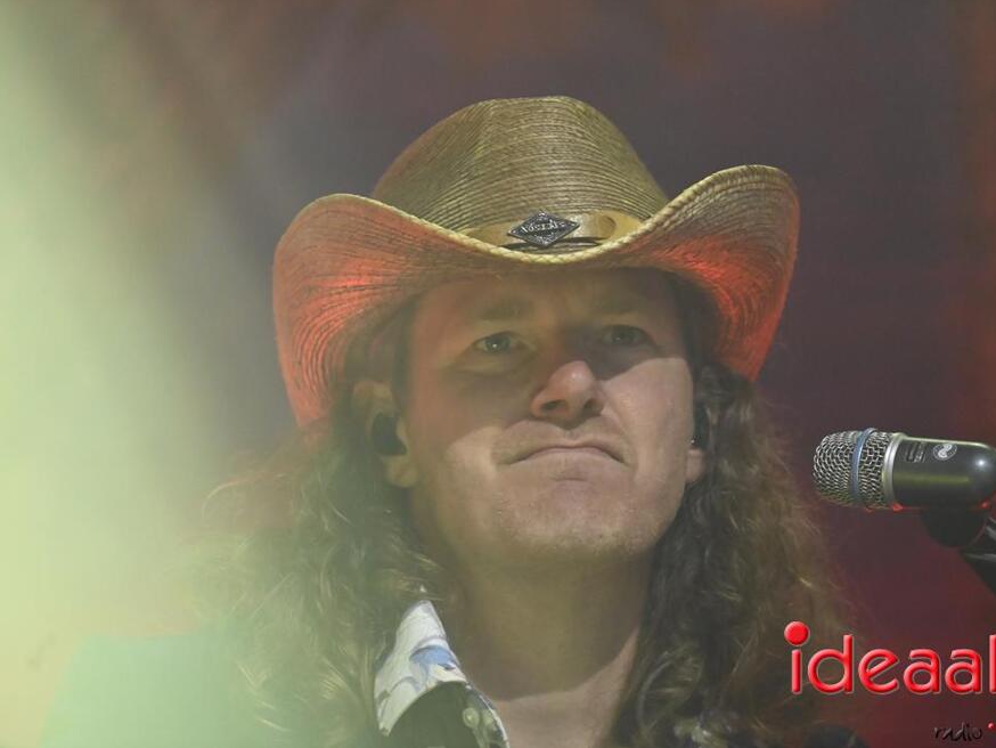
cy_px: 373
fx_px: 12548
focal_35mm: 436
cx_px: 492
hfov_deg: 4.5
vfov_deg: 3.4
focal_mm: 400
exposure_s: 1/400
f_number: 5.6
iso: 8000
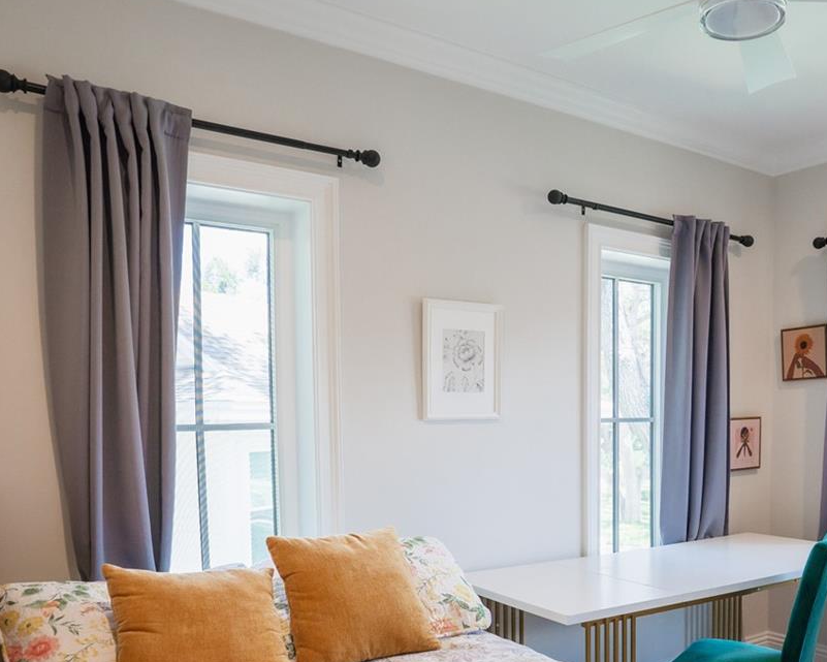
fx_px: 734
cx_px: 543
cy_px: 474
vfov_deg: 47.2
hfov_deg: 57.6
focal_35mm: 30
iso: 800
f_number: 4
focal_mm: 16
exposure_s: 1/160
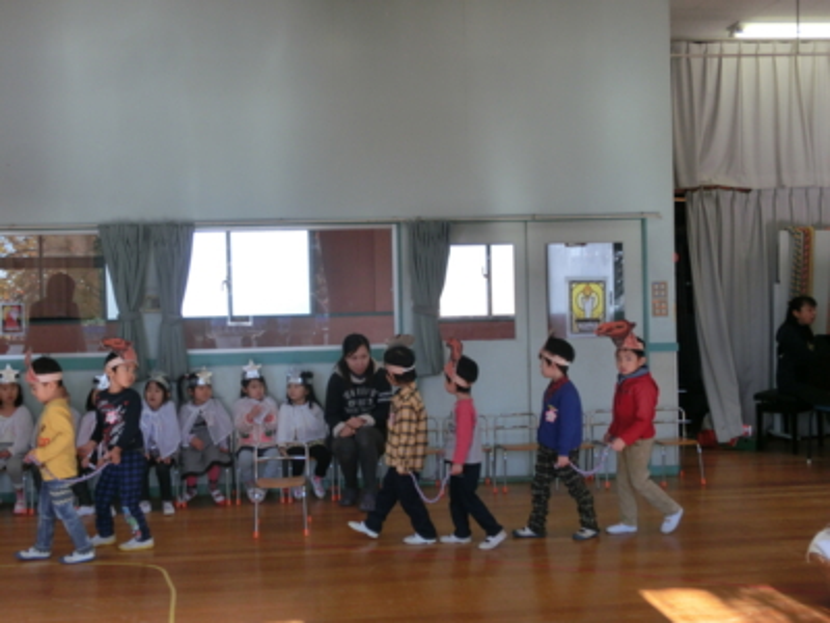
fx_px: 959
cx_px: 415
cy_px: 312
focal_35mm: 40
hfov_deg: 46.8
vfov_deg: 36.0
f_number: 4
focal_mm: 7.15
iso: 100
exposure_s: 1/125
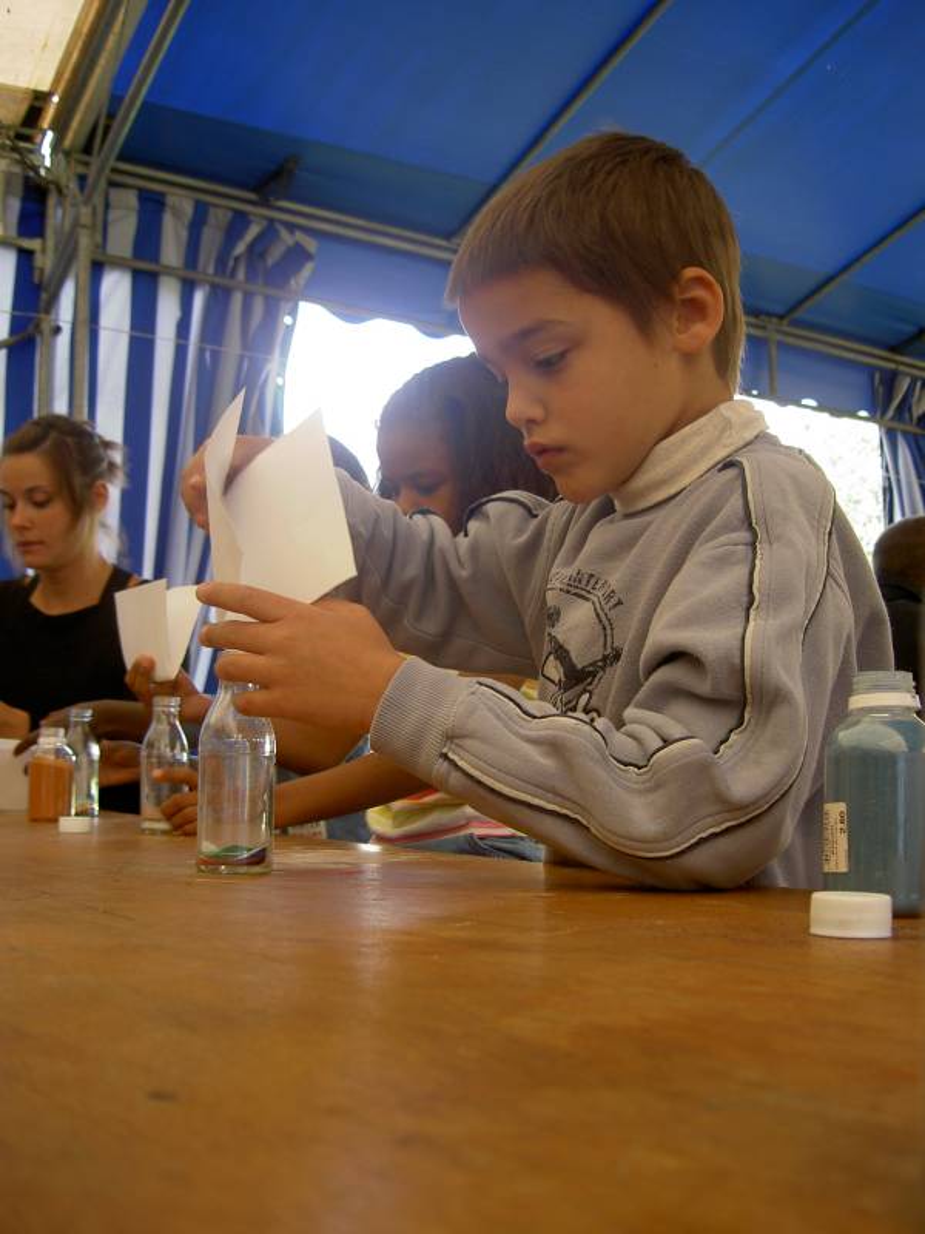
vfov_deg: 47.9
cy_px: 617
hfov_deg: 36.8
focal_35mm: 39
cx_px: 462
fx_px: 1390
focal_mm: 8
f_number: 2.8
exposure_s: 1/60
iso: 100
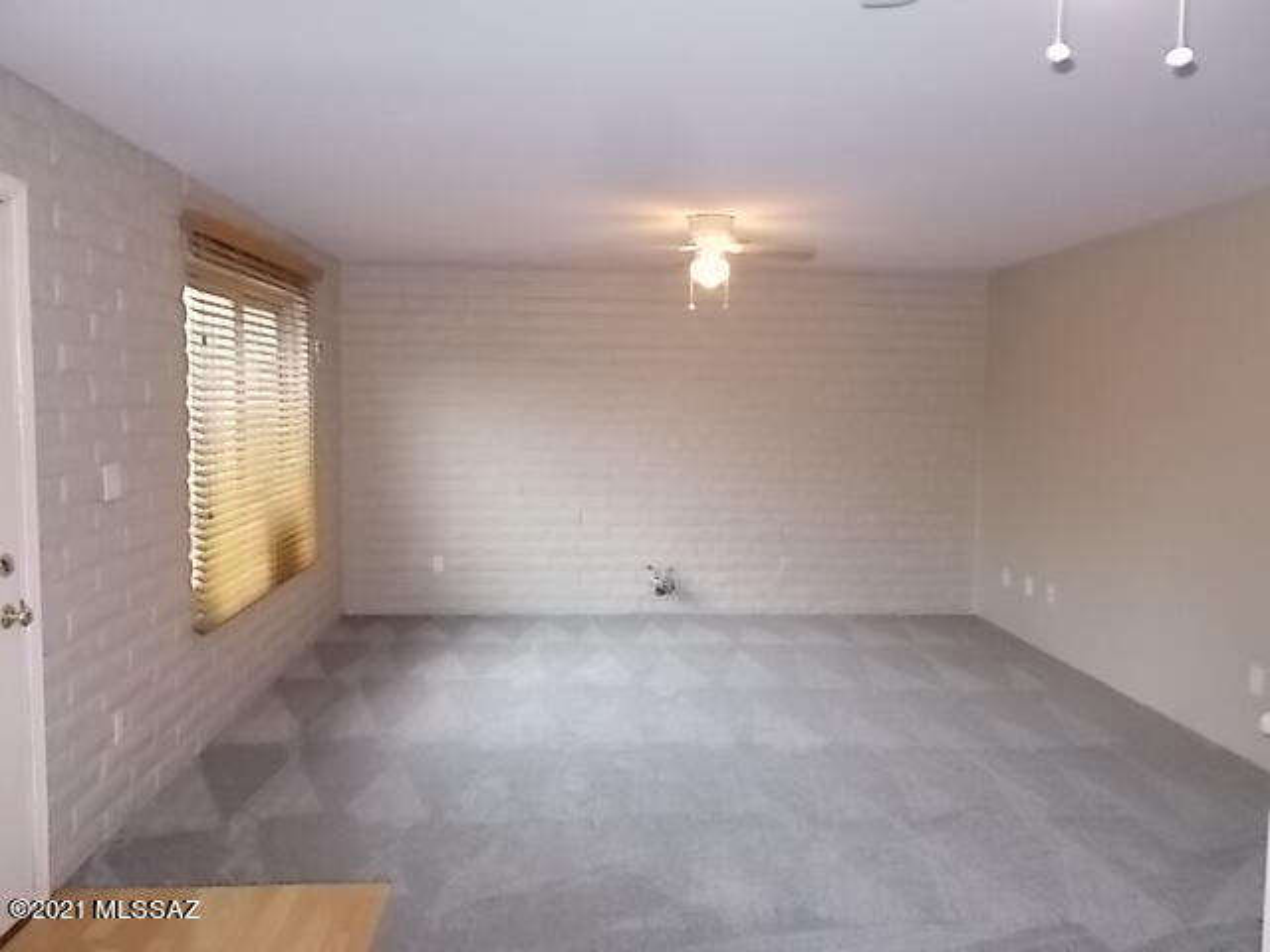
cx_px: 635
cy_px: 476
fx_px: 954
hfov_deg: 67.3
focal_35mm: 26
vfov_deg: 53.1
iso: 360
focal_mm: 4.6
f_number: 3.2
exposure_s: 1/30
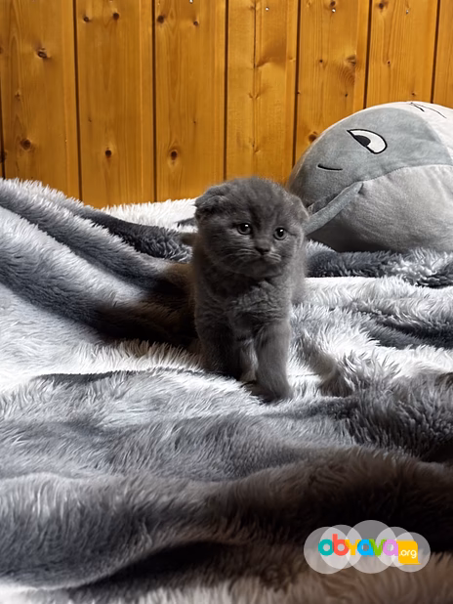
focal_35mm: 52
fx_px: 907
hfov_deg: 28.1
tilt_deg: -15.8
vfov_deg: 36.8
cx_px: 226
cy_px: 302
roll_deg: -1.3
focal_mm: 5.96
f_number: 1.6
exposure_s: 1/25
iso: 320
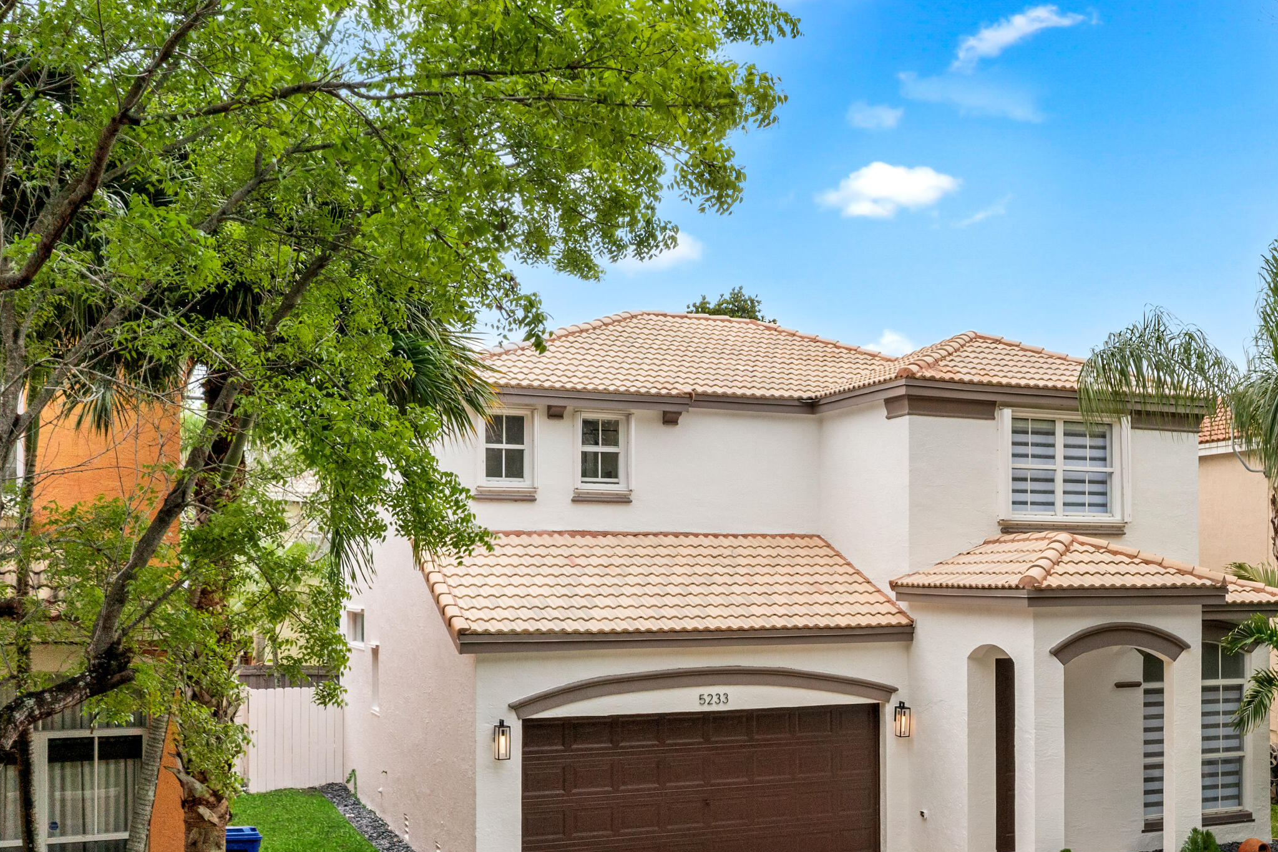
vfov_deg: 32.2
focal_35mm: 41
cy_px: 603
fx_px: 1455
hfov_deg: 46.4
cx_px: 889
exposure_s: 1/400
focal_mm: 10.26
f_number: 5
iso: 400
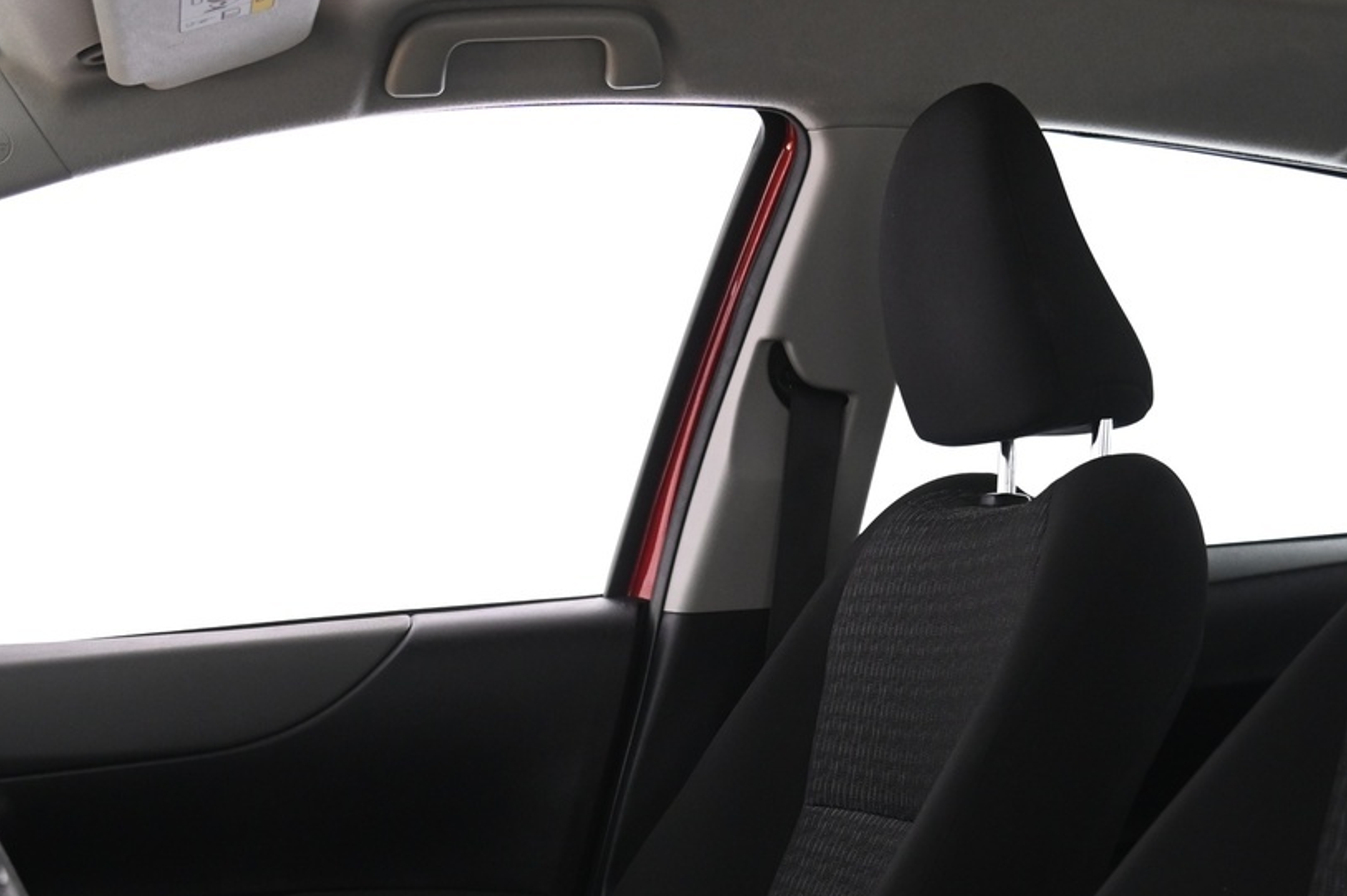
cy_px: 835
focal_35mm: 62
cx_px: 674
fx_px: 2318
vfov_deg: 21.3
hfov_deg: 32.4
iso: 2000
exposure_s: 1/25
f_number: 4
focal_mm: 31
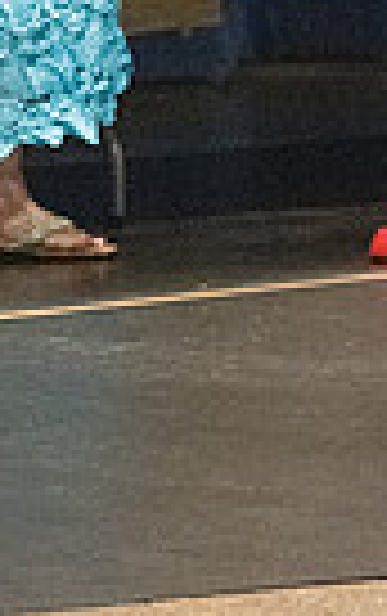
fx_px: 8579
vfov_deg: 4.1
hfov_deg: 2.6
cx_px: 160
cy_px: -337
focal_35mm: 510
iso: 10000
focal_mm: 102
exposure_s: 1/400
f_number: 3.2
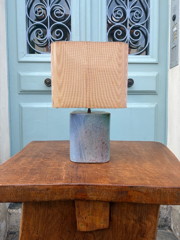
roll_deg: -0.1
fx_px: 180
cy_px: 120
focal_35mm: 26
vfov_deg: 67.3
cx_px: 90
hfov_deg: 53.1
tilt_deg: -2.7
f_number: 1.6
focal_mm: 5.96
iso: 50
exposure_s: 1/478
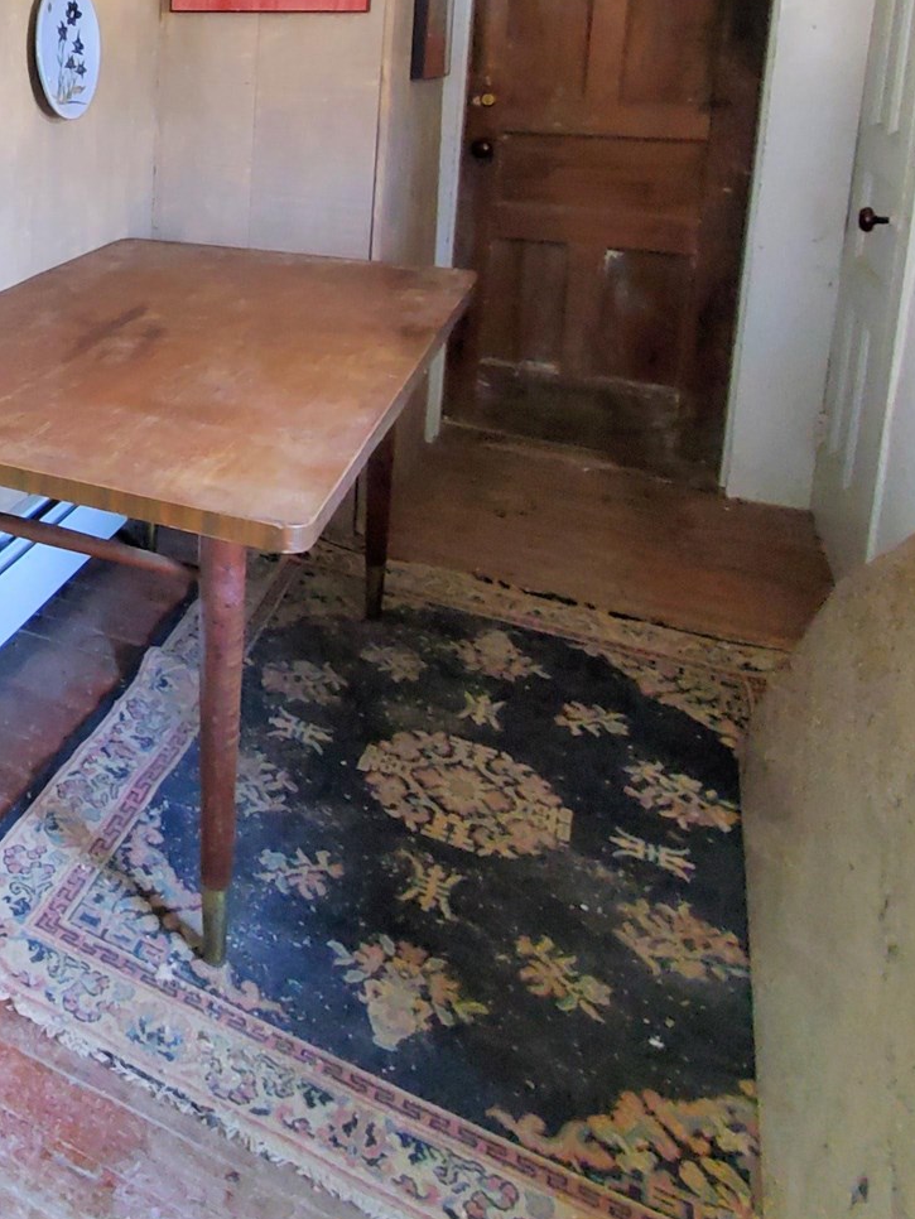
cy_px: 207
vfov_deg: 53.6
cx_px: -122
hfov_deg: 37.1
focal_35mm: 31
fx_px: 1092
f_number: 2.2
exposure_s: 1/24
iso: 800
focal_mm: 1.8
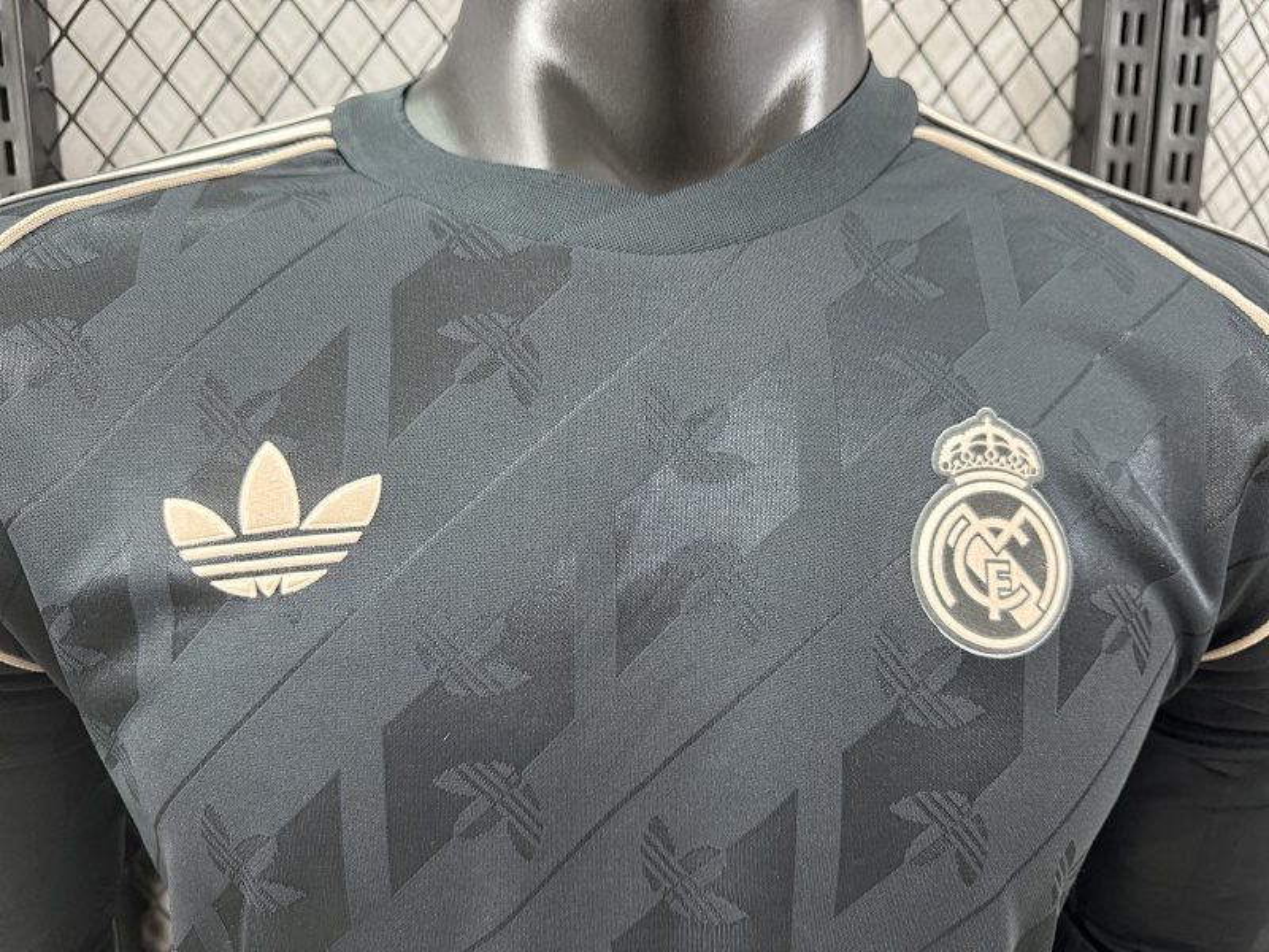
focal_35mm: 24
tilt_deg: -10.8
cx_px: 634
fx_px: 880
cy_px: 476
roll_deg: +0.0
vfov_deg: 56.8
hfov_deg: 71.6
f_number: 1.78
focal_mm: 6.76
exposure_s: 1/50
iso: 320
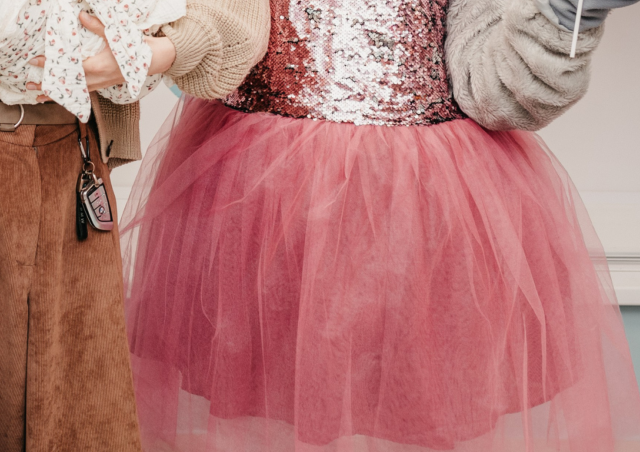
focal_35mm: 94
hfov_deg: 20.7
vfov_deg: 14.7
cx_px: 20
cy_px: -79
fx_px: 1702
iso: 400
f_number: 4
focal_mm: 35
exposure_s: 1/160
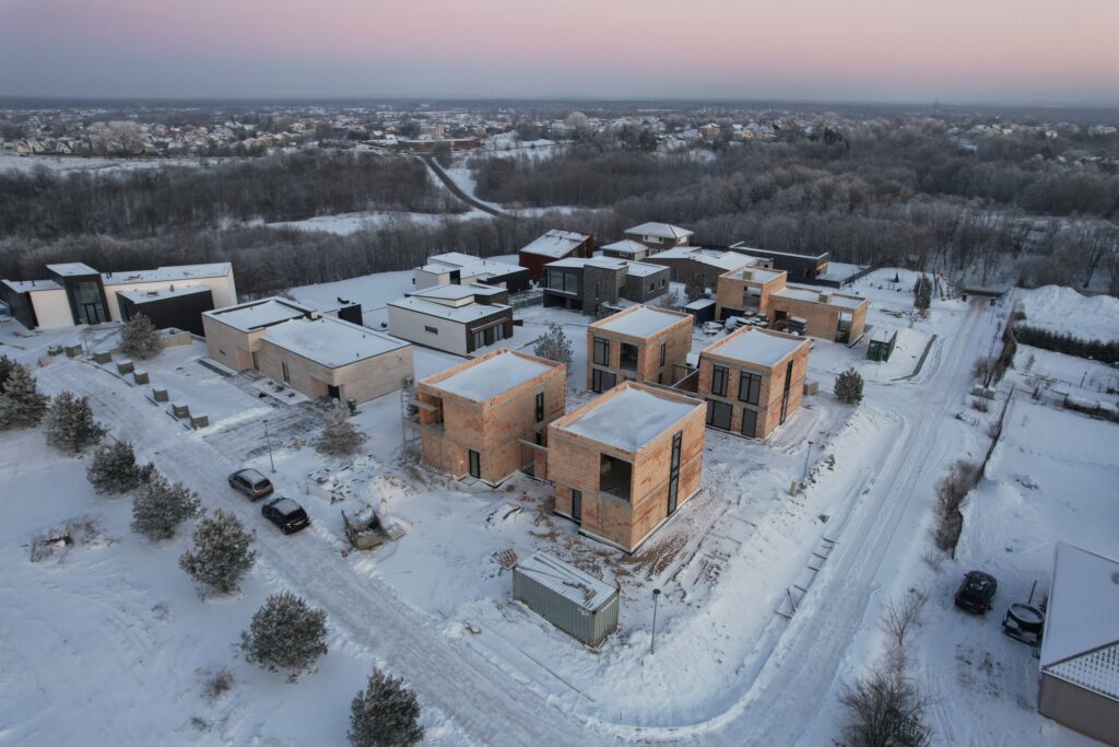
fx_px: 684
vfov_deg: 57.2
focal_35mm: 22
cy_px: 374
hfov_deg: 78.6
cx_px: 560
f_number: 2.8
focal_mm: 8.38
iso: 100
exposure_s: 1/40
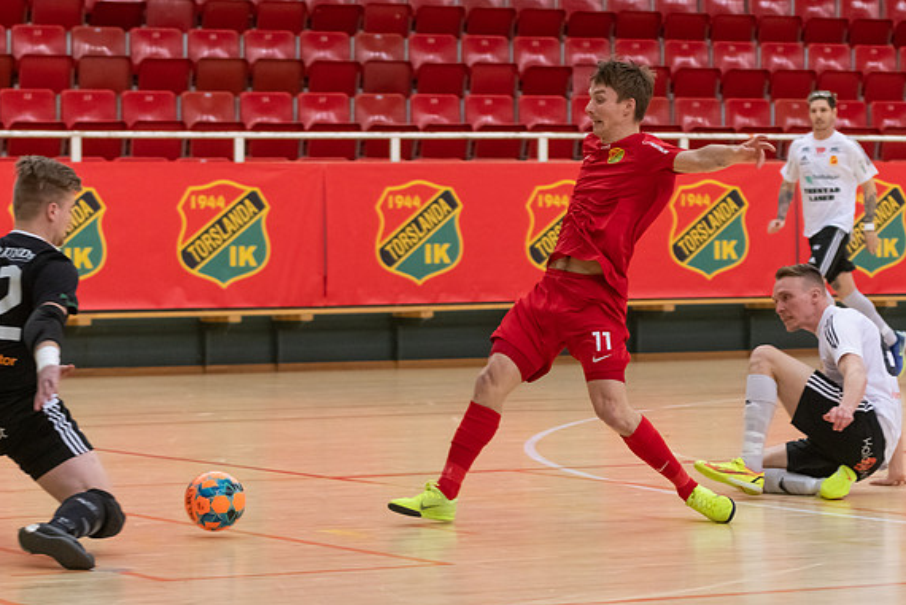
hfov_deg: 14.6
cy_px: 396
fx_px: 3526
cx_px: 594
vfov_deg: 9.8
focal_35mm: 140
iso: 640
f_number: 2.8
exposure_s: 1/800
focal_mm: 70
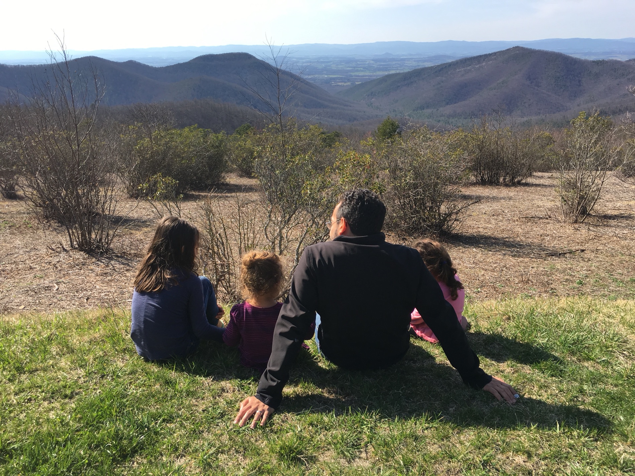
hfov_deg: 61.7
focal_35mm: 29
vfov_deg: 48.2
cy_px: 238
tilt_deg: -19.2
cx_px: 318
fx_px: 532
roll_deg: +0.0
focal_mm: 4.15
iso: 25
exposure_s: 1/916
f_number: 2.2
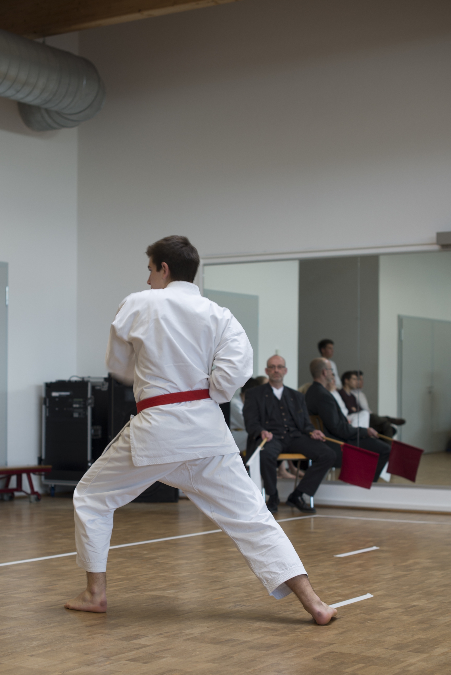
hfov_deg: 21.6
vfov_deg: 31.7
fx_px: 1183
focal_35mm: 63
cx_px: 176
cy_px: 420
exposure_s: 1/50
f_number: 3.2
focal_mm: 50
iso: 100
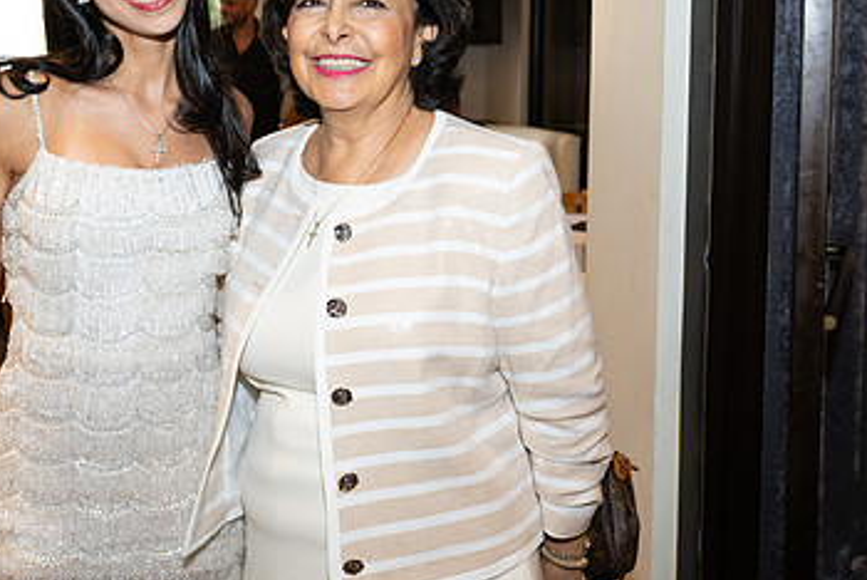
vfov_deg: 27.8
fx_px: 1157
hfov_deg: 40.5
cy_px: 157
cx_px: 282
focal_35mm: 48
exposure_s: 1/80
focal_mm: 29
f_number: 5.6
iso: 800
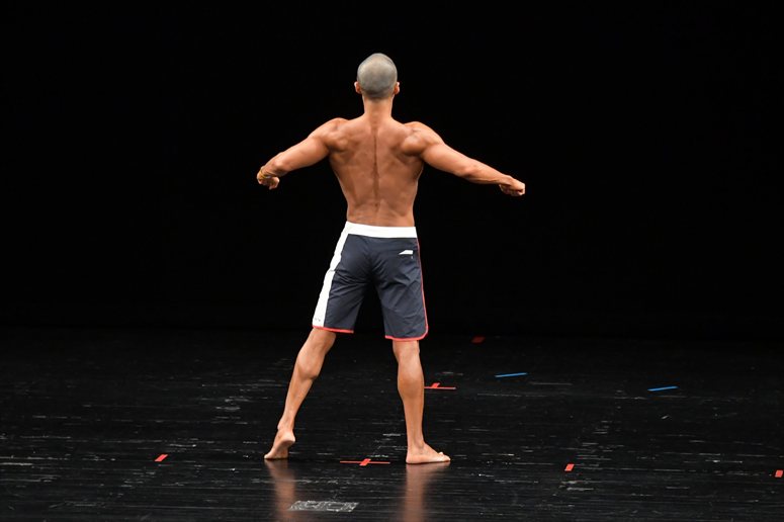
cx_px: 392
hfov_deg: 8.1
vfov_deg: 5.4
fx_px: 5551
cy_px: 261
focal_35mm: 255
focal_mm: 170
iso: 3200
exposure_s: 1/400
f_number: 5.6
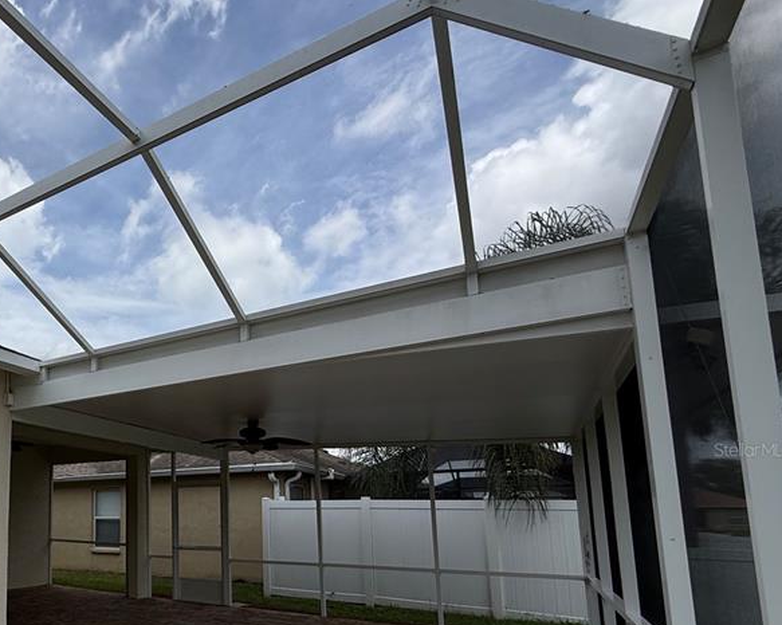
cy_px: 449
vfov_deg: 56.5
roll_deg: -0.6
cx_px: 109
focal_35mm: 24
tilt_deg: +6.9
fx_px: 555
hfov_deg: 61.6
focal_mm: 2.22
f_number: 2.2
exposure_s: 1/2506
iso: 50
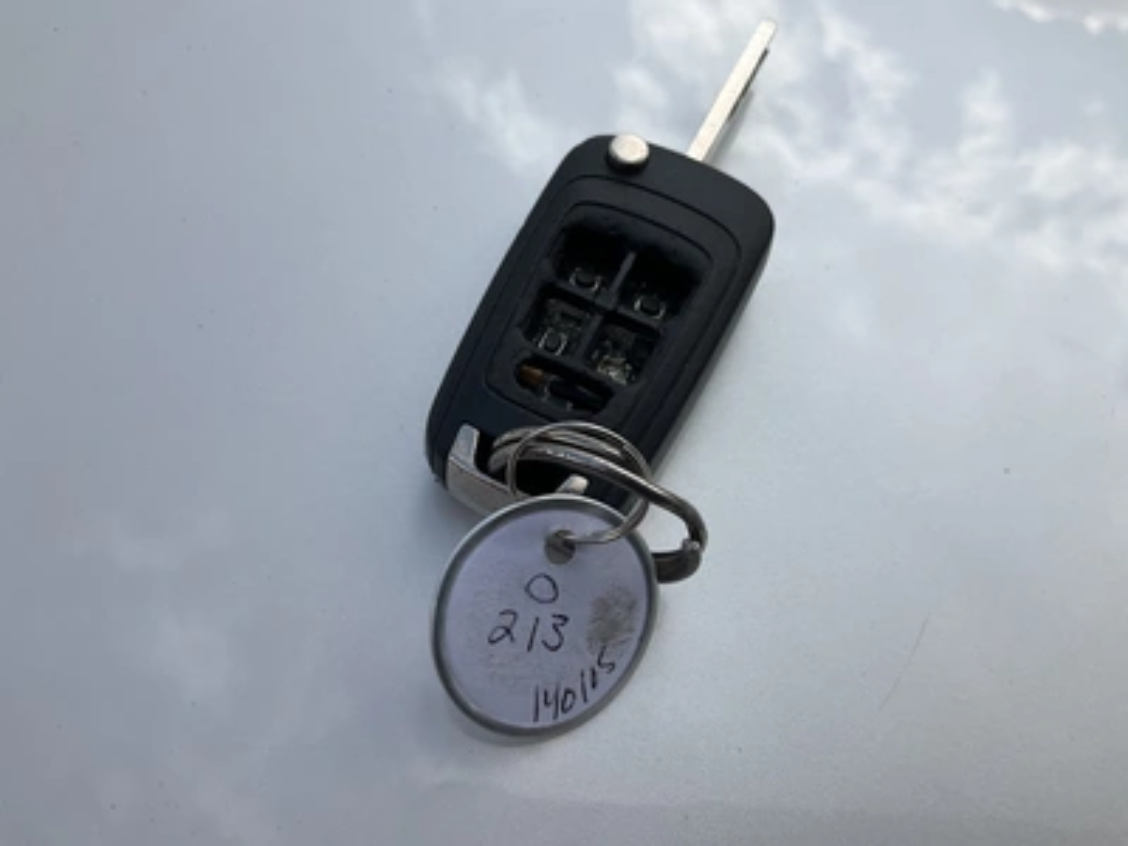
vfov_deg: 48.2
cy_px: 423
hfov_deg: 61.7
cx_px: 564
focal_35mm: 29
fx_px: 945
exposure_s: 1/1984
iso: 25
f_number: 1.8
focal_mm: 3
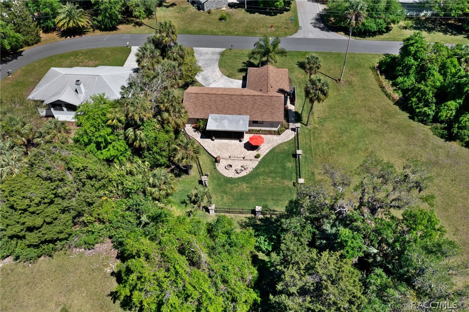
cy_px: 156
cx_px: 234
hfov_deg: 65.5
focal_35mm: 28
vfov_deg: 46.4
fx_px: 365
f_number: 5.6
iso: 100
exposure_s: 1/240
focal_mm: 10.26
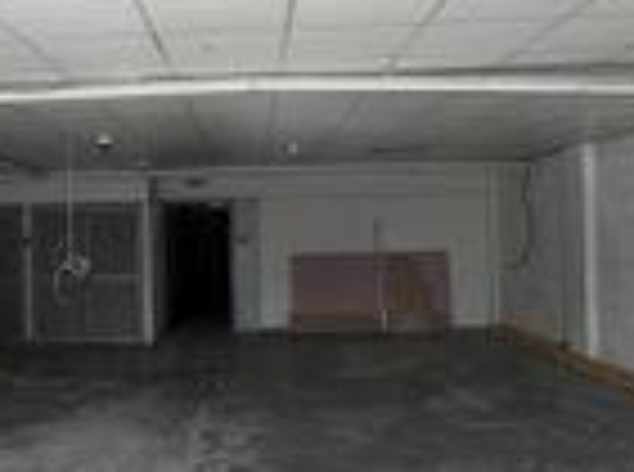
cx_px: 193
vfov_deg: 38.5
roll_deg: +0.8
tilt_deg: -0.7
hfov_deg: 49.1
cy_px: 229
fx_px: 676
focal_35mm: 37
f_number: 1.8
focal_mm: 1.57
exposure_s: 1/112
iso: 32
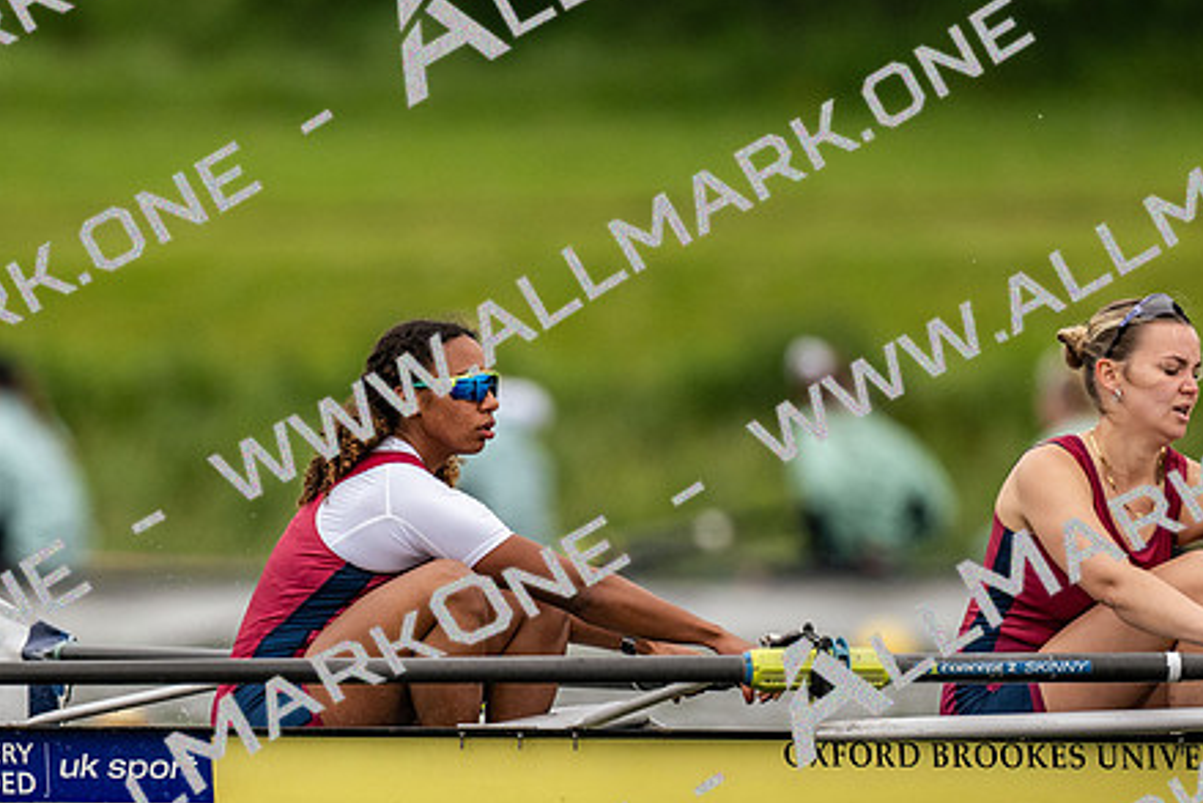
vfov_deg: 1.2
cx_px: 548
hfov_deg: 1.7
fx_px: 39810
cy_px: 508
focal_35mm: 1191
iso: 640
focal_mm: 600
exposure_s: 1/2000
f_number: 4
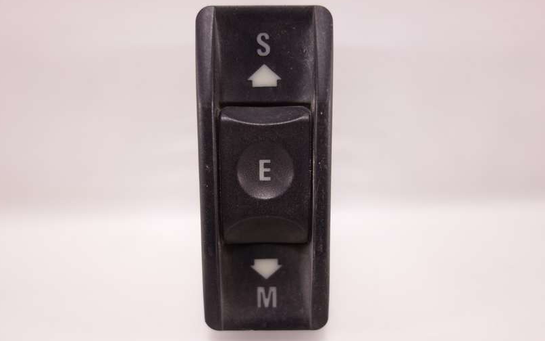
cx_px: 272
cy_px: 177
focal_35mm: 29
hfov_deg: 64.6
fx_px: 431
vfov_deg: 43.1
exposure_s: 1/100
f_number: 2.2
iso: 125
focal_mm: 10.42
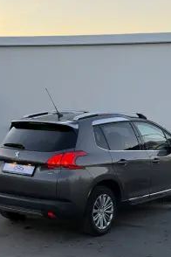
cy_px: 156
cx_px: 95
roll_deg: +0.1
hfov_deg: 20.0
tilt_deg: -7.4
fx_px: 484
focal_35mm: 68
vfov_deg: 29.6
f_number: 1.78
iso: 100
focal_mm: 6.76
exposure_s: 1/74
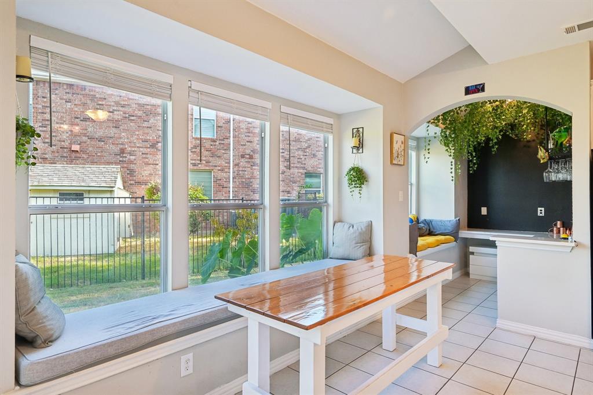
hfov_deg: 84.0
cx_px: 296
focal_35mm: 20
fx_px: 329
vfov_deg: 61.9
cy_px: 198
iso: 400
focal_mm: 20
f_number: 8
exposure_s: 1/40
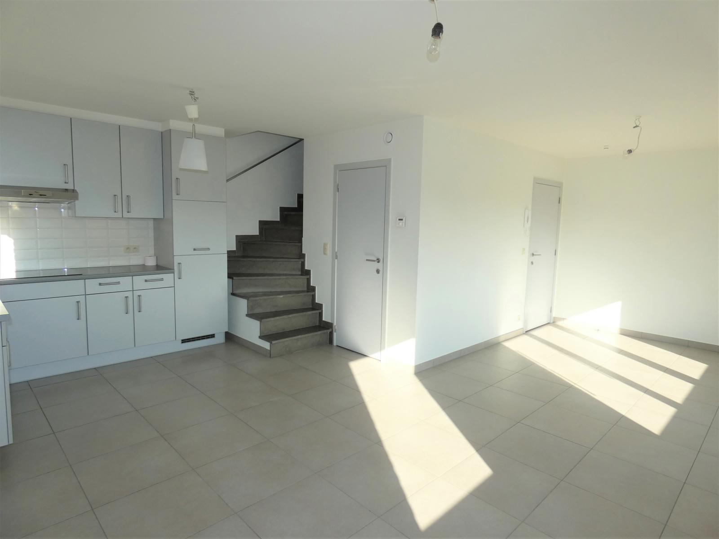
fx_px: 415
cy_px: 270
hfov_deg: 81.7
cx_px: 360
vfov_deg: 66.0
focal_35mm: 20
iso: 80
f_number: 2.8
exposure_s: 1/320
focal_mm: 3.6
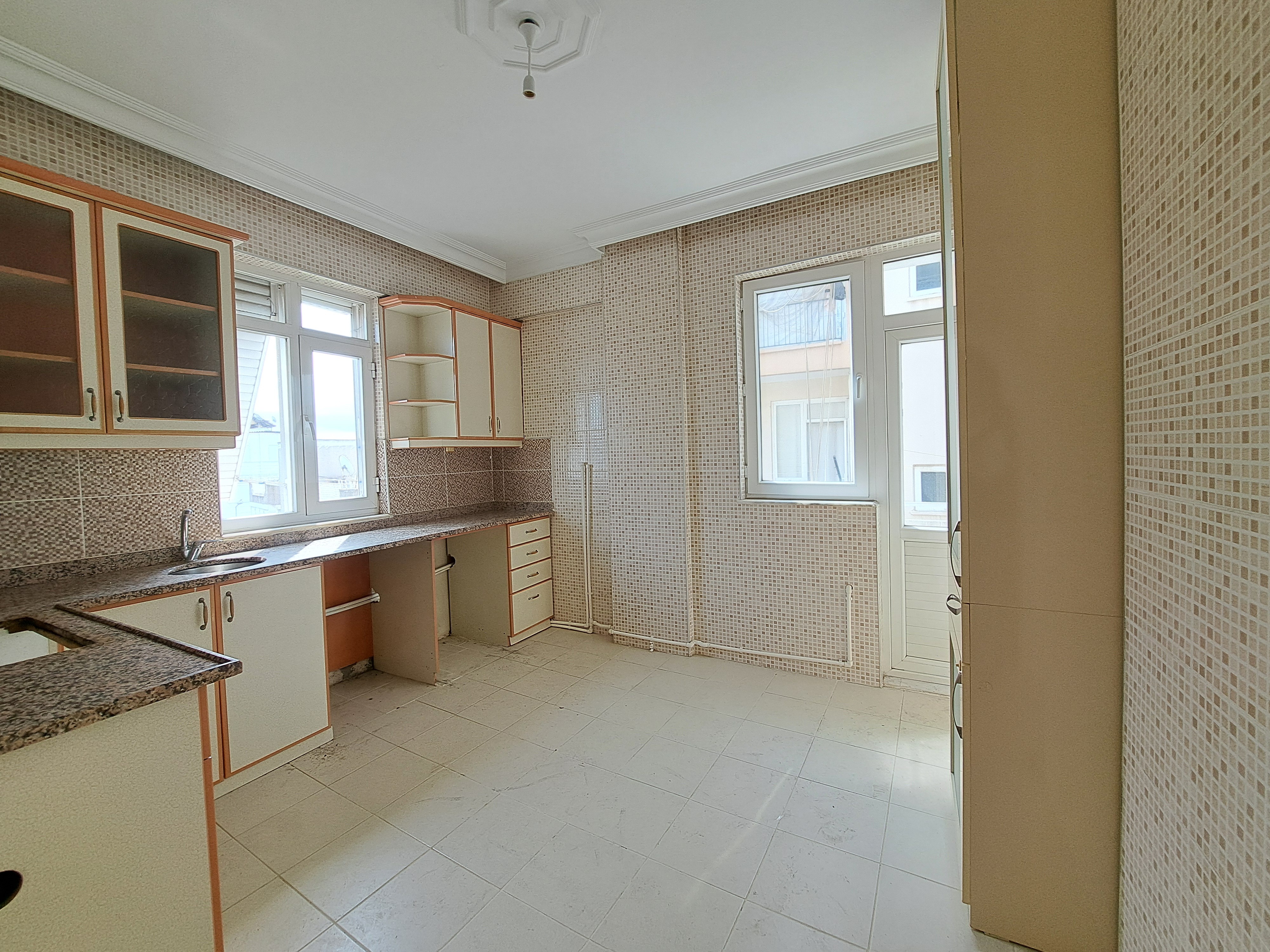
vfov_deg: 89.9
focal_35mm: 13
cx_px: 635
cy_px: 476
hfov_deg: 106.2
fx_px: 477
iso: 50
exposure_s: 1/125
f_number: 2.2
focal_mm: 1.74
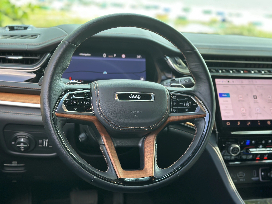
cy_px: 102
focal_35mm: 48
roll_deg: -4.7
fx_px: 377
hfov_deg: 39.7
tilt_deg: -17.8
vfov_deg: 30.3
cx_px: 136
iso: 100
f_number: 1.78
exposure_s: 1/147
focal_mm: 6.86
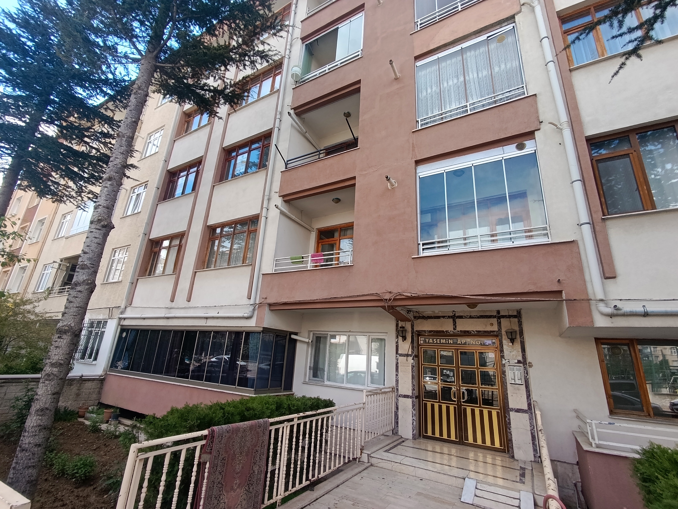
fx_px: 313
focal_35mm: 16
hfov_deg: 94.5
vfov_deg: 78.1
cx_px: 339
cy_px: 254
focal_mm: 1.65
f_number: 2.2
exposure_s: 1/253
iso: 50
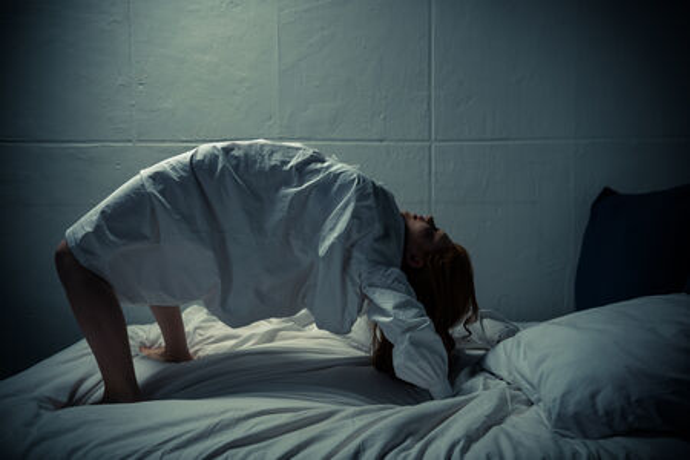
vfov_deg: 36.9
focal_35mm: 36
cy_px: 230
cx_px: 345
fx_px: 690
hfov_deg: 53.1
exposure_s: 1/200
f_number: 3.5
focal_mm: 36
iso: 160
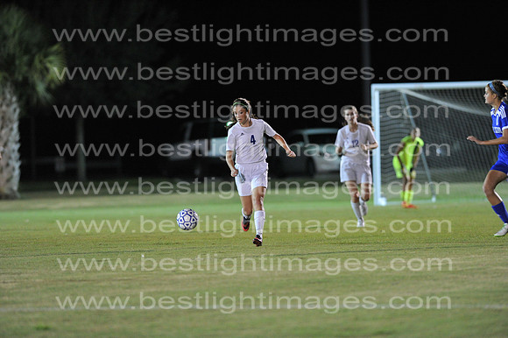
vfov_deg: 4.6
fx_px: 4231
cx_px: 254
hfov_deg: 6.9
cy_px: 169
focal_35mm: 300
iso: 5000
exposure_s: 1/400
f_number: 4
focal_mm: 300
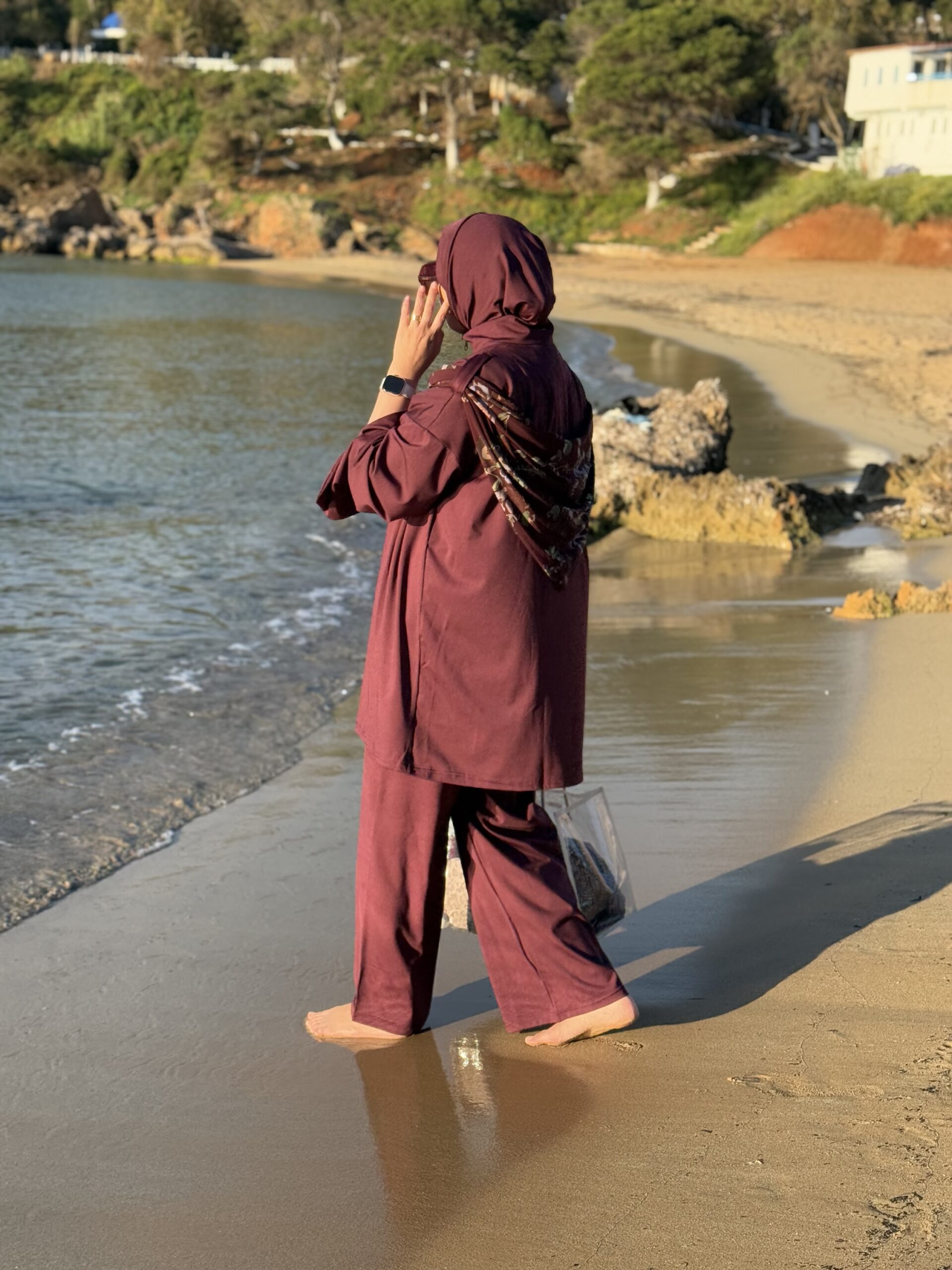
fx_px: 1760
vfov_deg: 39.7
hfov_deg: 30.3
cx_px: 476
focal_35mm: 48
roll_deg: -4.1
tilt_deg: -11.7
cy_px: 635
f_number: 1.78
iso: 100
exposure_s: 1/2146
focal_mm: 6.76
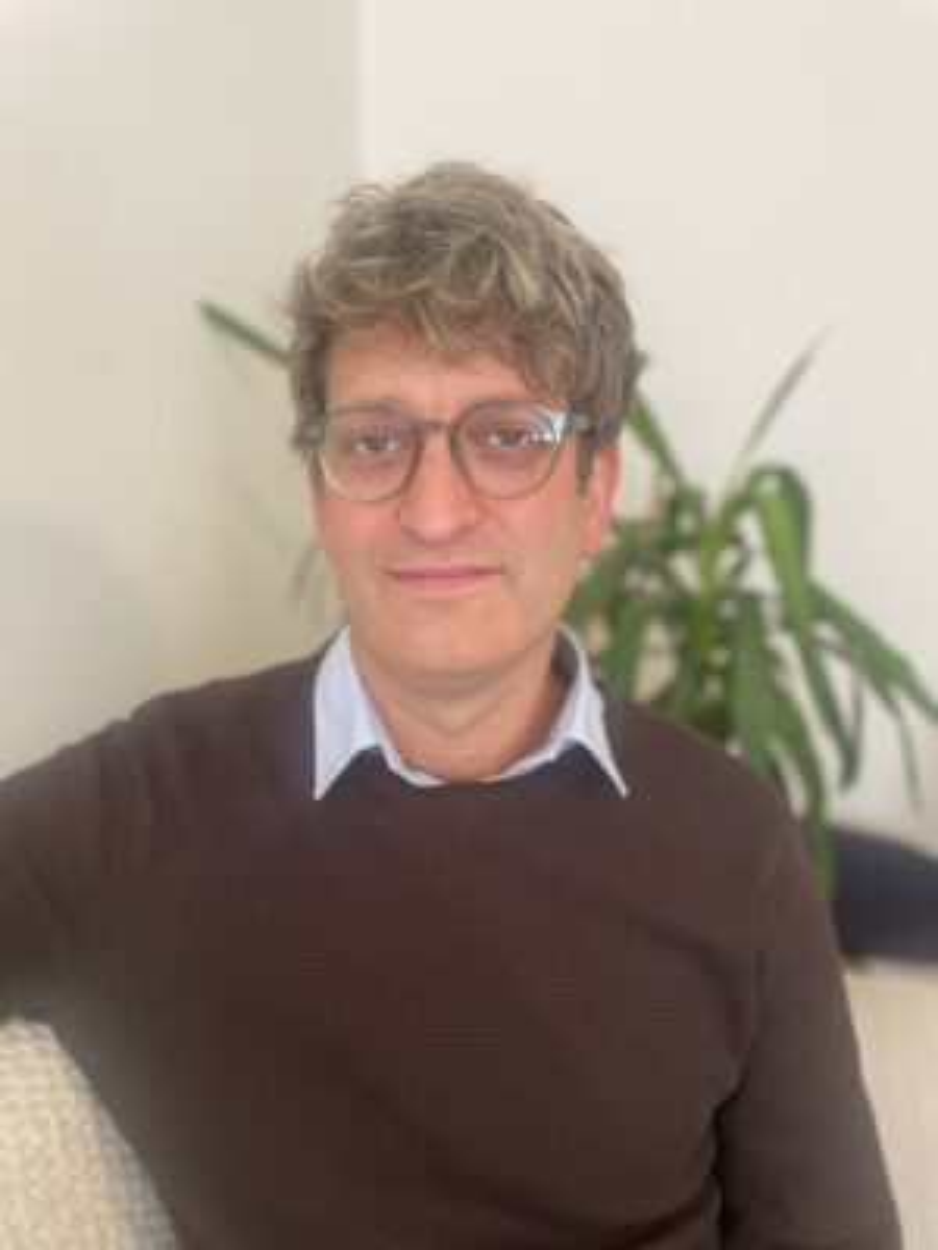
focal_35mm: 26
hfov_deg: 53.1
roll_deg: +0.1
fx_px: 939
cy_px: 625
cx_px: 469
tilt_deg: -13.2
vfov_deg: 67.3
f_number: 1.6
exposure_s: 1/60
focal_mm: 4.2
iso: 200
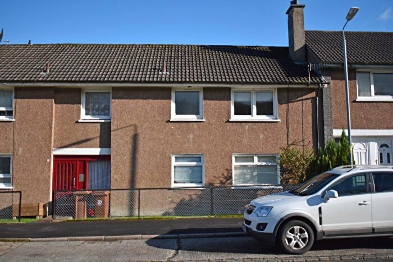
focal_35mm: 38
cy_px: 131
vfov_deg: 35.5
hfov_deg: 51.3
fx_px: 409
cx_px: 196
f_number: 4.5
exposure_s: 1/3200
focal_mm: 25
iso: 400
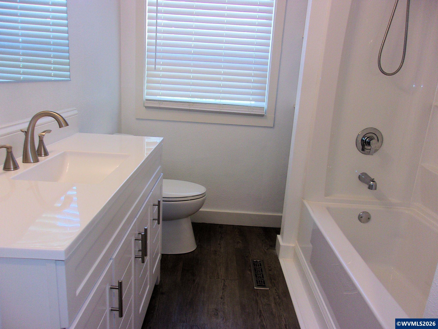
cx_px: 219
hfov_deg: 65.3
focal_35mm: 27
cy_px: 164
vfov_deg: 51.4
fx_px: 342
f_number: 3
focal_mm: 4.9
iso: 80
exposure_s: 1/34
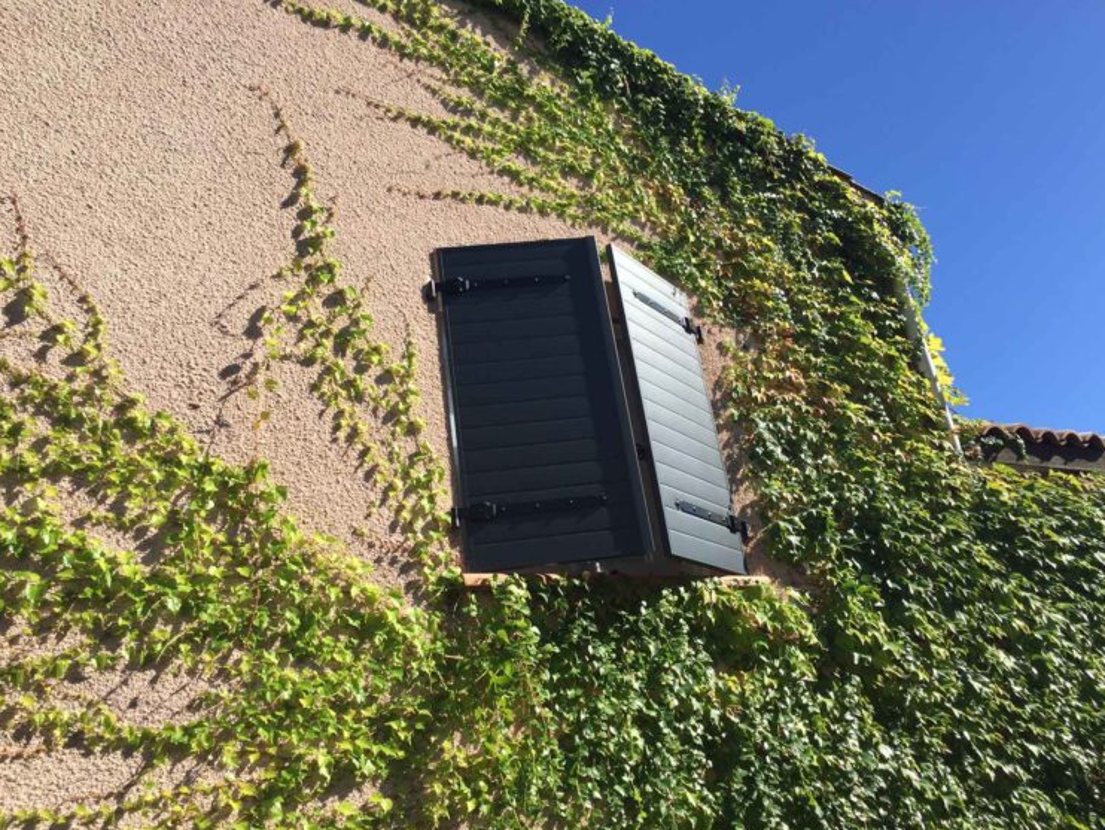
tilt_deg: +24.9
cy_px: 405
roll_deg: +8.1
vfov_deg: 46.8
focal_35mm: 30
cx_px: 558
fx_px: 958
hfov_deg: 59.9
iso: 32
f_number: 2.2
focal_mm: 4.15
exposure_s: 1/1236
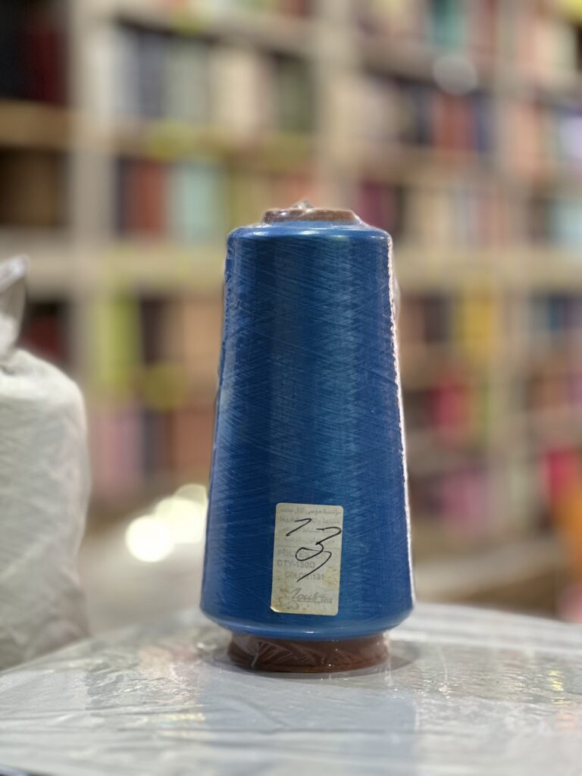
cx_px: 291
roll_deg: -0.5
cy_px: 388
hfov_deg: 19.1
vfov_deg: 25.3
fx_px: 1726
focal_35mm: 77
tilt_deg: -2.7
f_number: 2.8
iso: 160
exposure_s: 1/33
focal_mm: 9
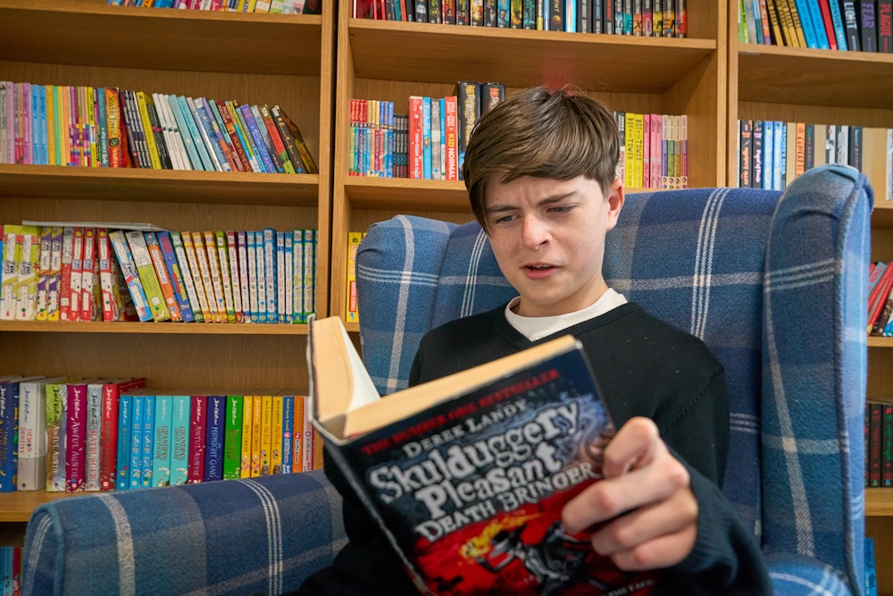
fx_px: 595
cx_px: 446
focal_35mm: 24
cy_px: 298
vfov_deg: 53.1
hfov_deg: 73.7
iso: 2000
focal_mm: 24
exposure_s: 1/100
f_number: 4.5
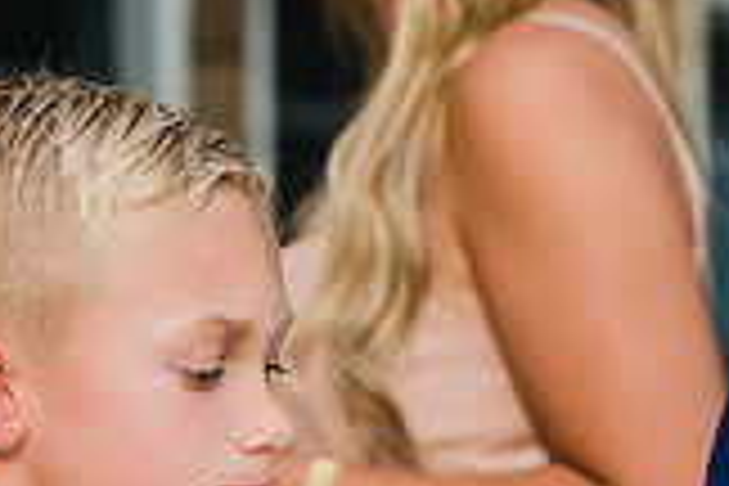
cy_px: 758
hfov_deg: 4.0
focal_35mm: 511
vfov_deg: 2.7
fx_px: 10347
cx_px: 306
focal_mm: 95
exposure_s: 1/400
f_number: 4.5
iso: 200
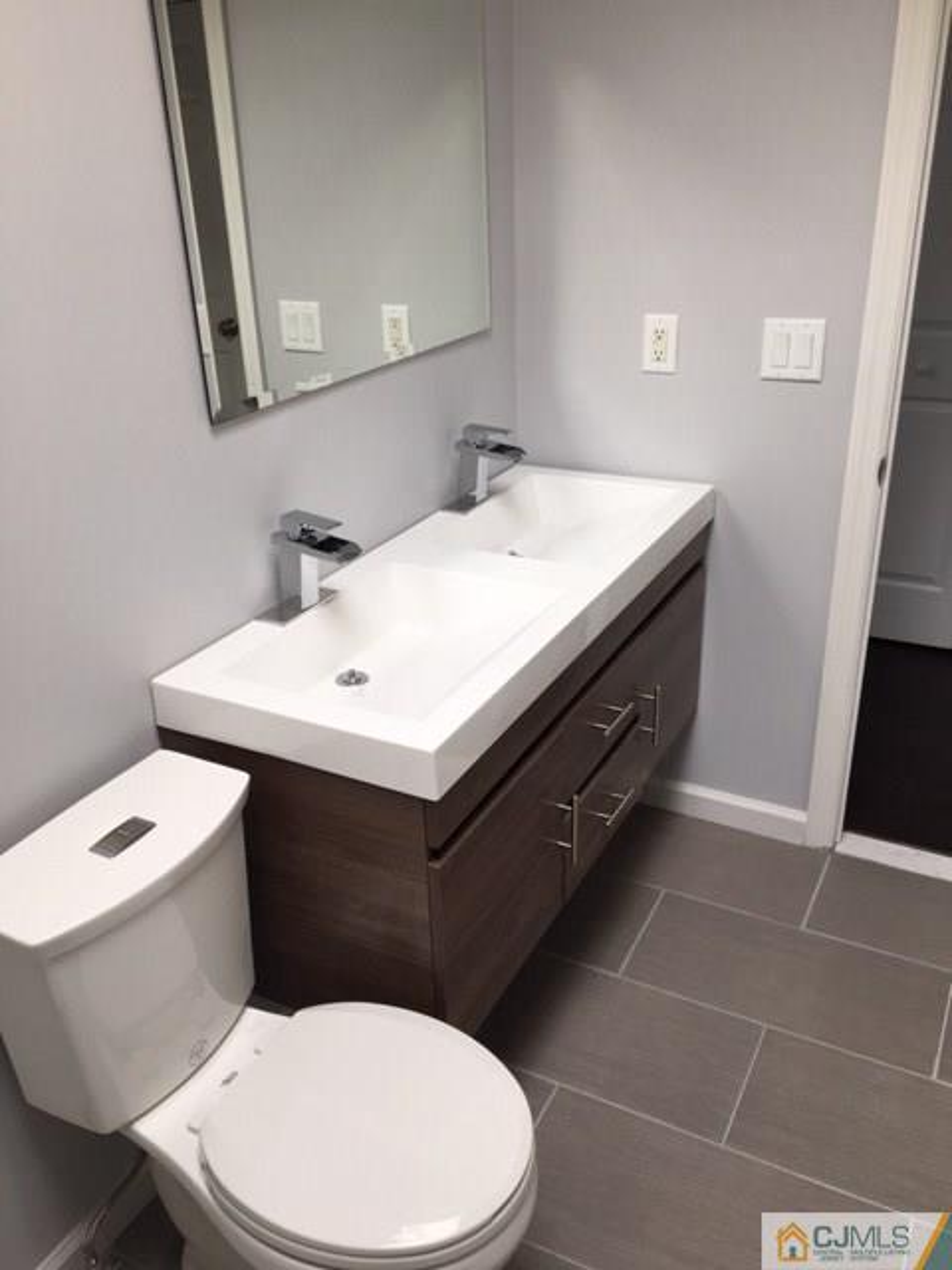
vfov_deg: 61.7
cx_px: 476
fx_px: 1063
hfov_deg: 48.2
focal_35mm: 29
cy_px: 635
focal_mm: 4.15
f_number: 2.2
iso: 32
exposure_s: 1/60
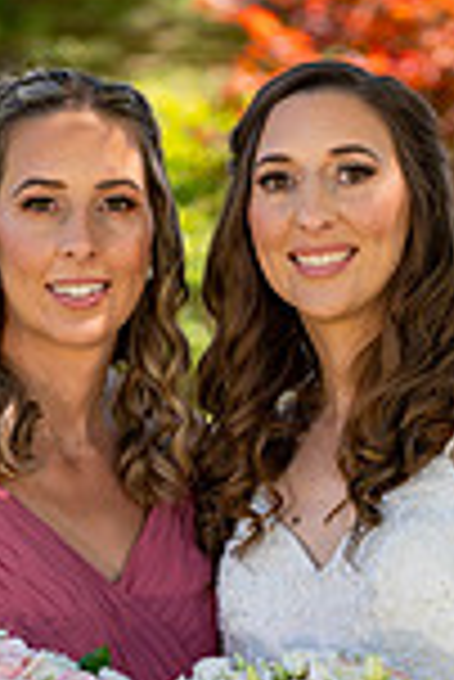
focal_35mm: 208
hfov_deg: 6.6
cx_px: 227
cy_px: 477
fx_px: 3925
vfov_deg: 9.9
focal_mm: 70
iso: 100
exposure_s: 1/800
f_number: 3.2
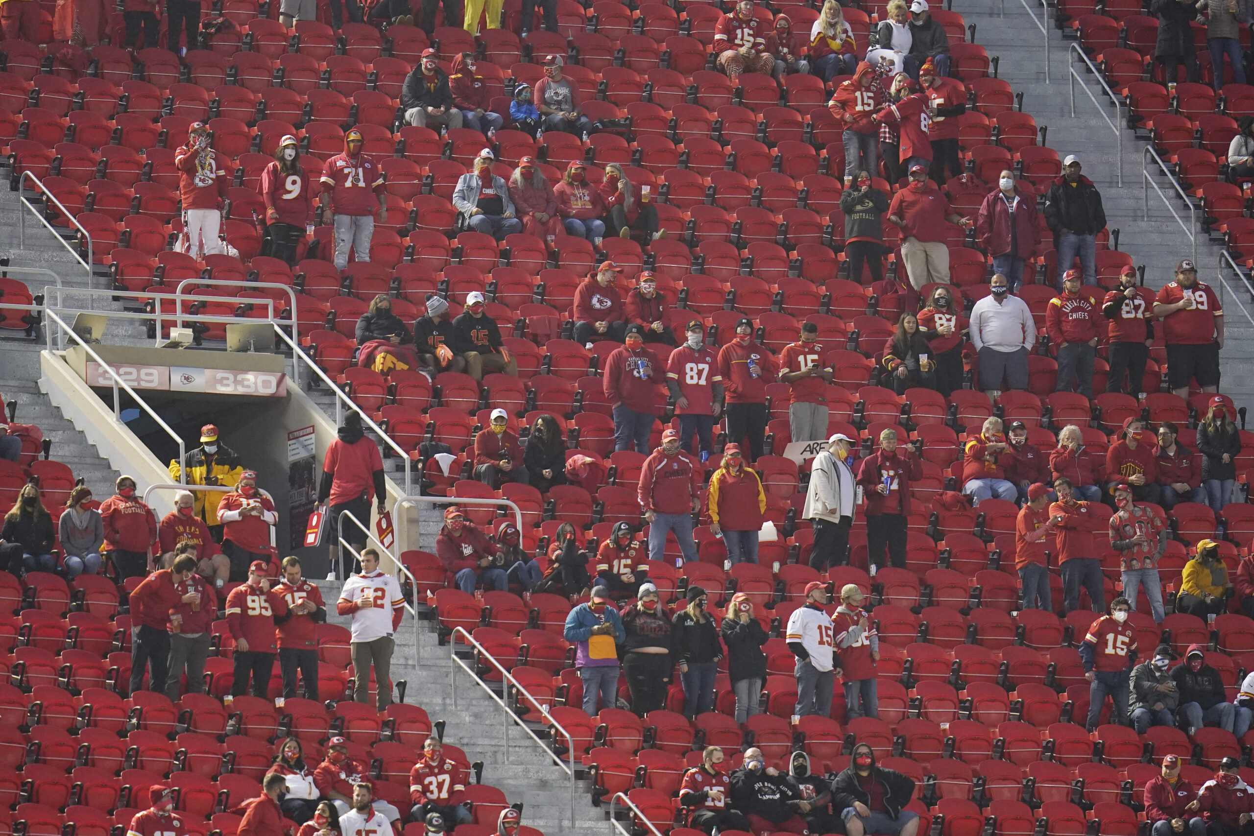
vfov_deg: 3.4
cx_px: 627
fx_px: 13933
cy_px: 418
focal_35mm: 400
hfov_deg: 5.2
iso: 2500
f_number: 2.8
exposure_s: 1/1250
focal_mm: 400
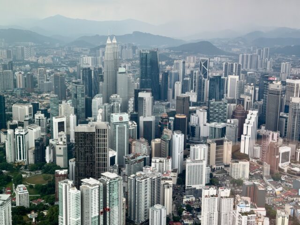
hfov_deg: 39.7
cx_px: 150
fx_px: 416
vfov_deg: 30.3
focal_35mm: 48
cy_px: 112
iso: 50
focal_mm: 6.76
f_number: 1.78
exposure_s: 1/171
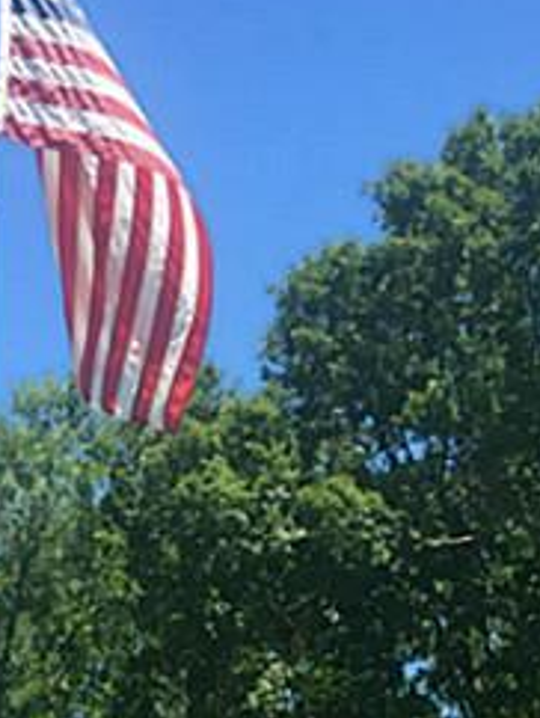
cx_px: 77
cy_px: 1006
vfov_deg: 19.2
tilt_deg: +4.7
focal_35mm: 92
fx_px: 1910
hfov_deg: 15.9
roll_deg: +1.0
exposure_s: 1/596
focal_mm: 4.15
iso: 25
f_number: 2.2
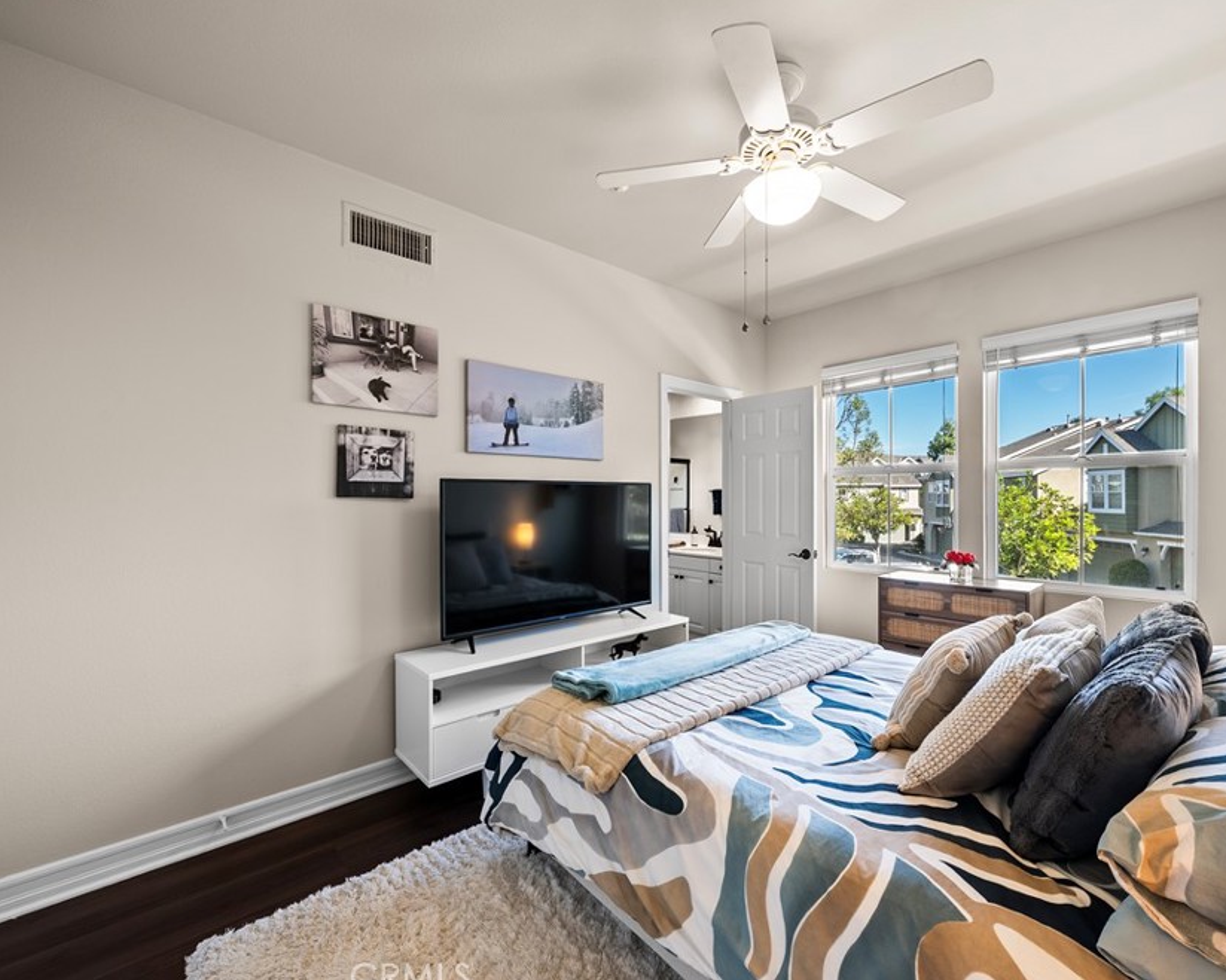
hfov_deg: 100.5
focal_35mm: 14
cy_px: 490
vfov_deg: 88.0
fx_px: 508
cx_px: 665
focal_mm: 12
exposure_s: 1/2
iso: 100
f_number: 9
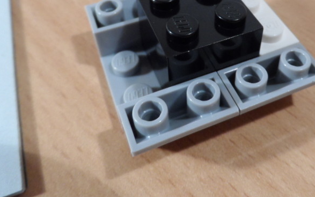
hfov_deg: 49.4
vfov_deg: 31.4
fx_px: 335
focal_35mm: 39
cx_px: 213
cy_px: 22
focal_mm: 4
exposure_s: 1/20
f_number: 3.2
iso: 200
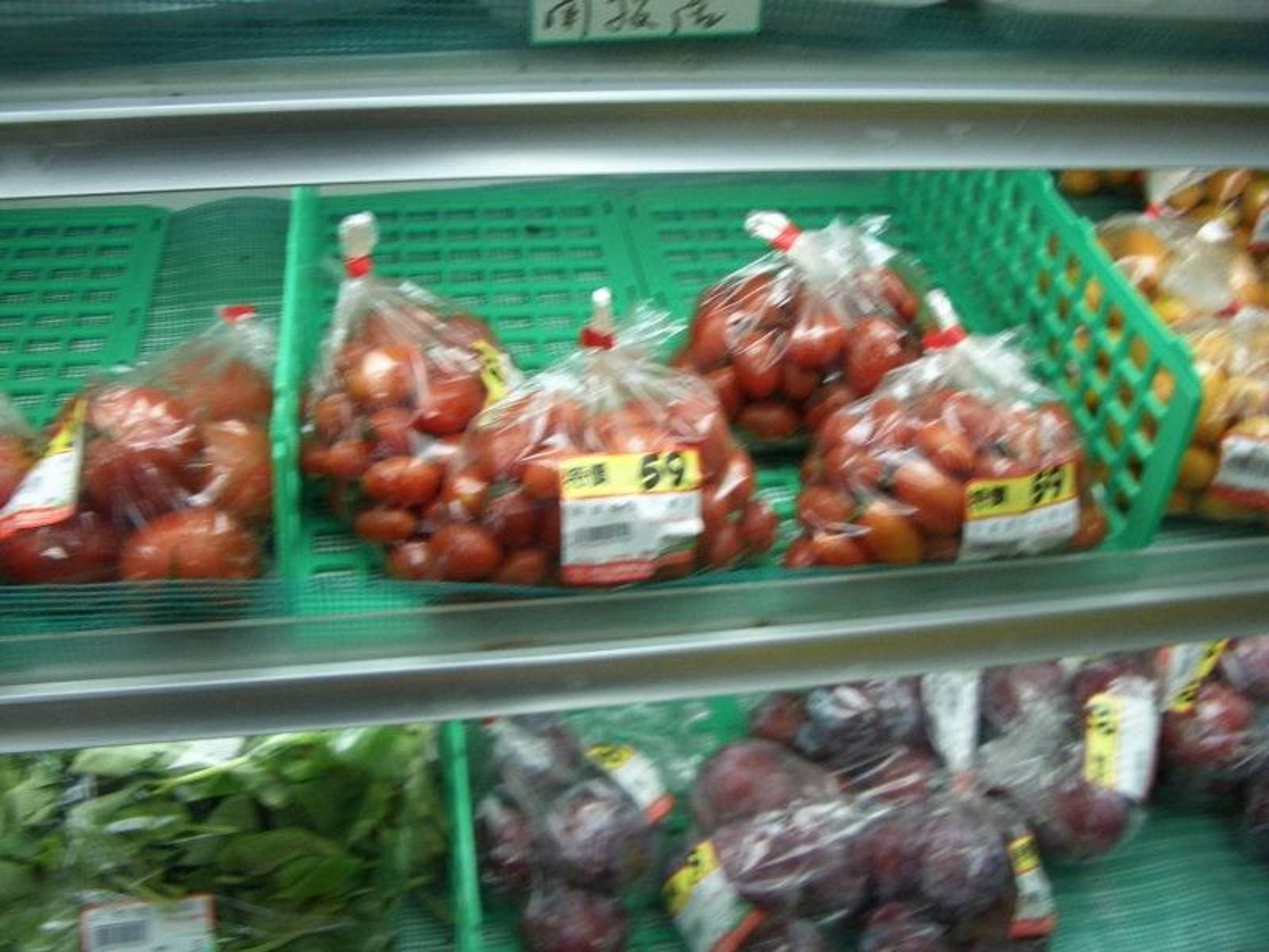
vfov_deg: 40.7
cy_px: 476
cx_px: 634
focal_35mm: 35
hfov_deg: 52.6
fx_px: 1283
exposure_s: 1/60
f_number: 2.6
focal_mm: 5.8
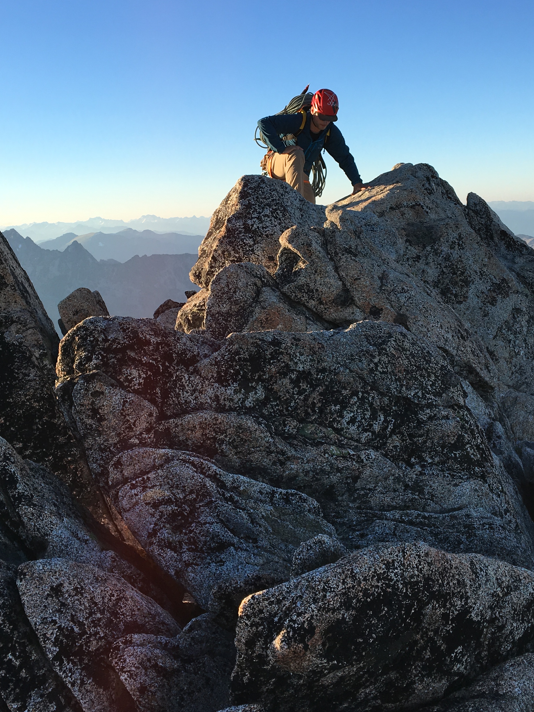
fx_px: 885
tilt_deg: -5.4
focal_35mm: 43
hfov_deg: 33.6
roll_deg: +2.1
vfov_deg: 43.7
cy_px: 294
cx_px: 265
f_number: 2.2
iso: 25
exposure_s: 1/641
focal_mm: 4.15
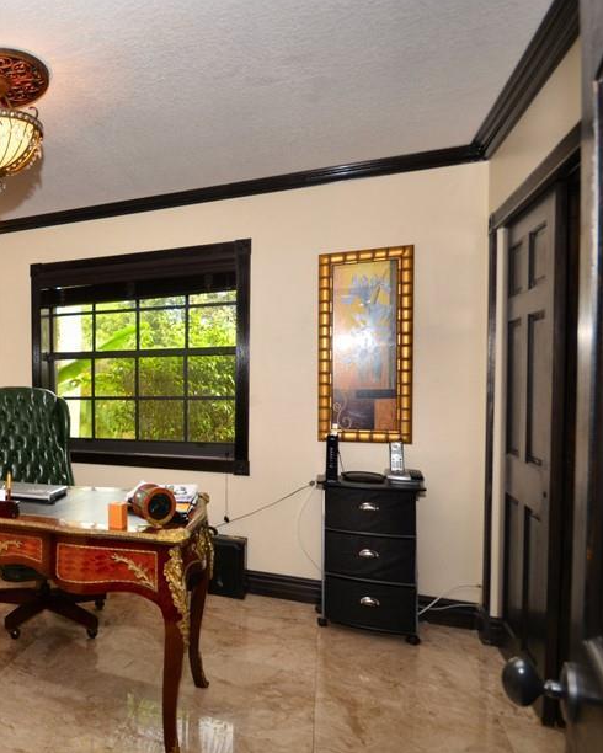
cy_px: 393
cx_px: -3
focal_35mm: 25
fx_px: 557
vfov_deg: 68.0
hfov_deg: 47.1
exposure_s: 1/60
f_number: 5.6
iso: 400
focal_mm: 10
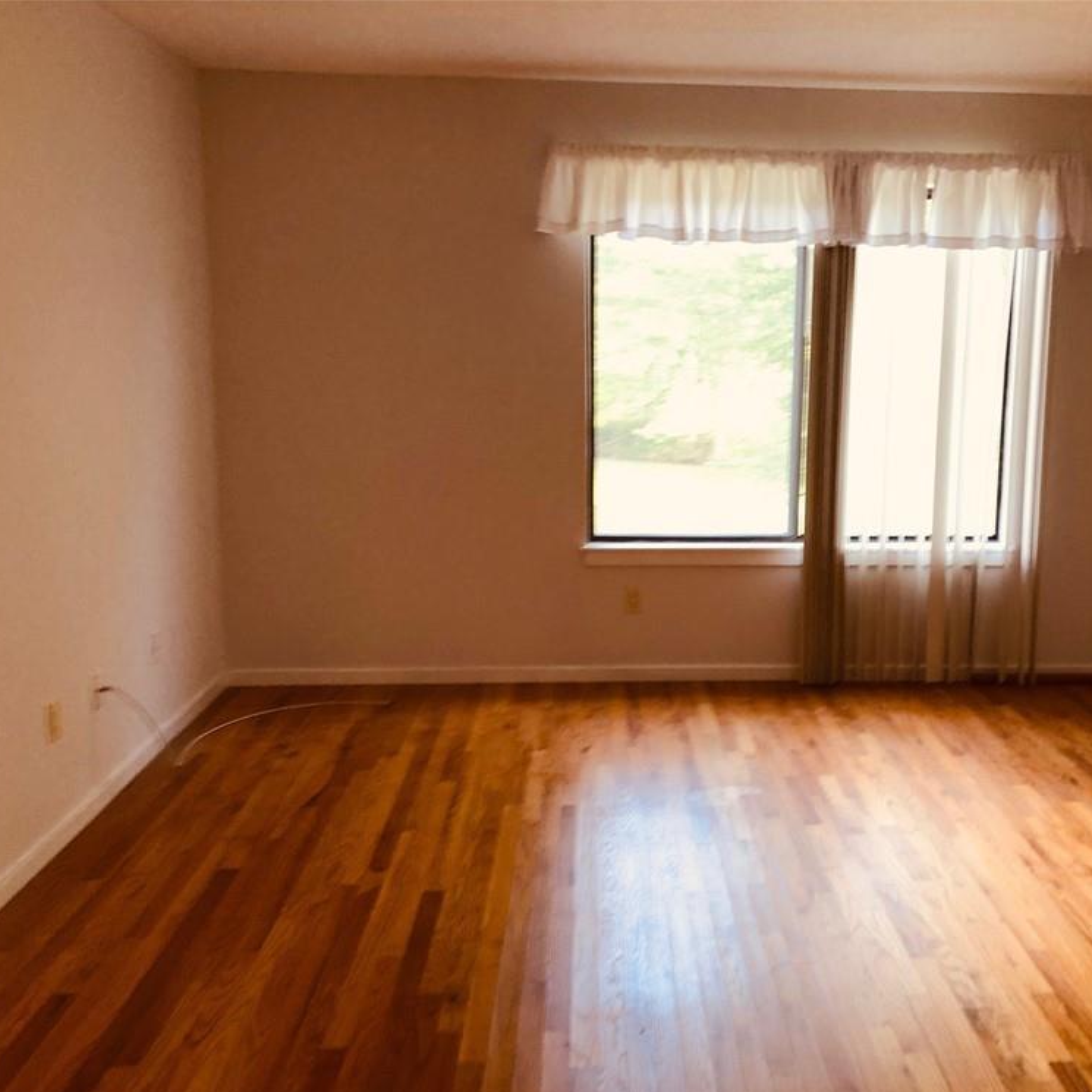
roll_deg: -0.5
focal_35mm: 34
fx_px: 1213
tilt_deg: -10.8
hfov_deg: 48.1
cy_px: 561
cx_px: 663
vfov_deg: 48.4
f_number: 1.8
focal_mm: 3.99
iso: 40
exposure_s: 1/24
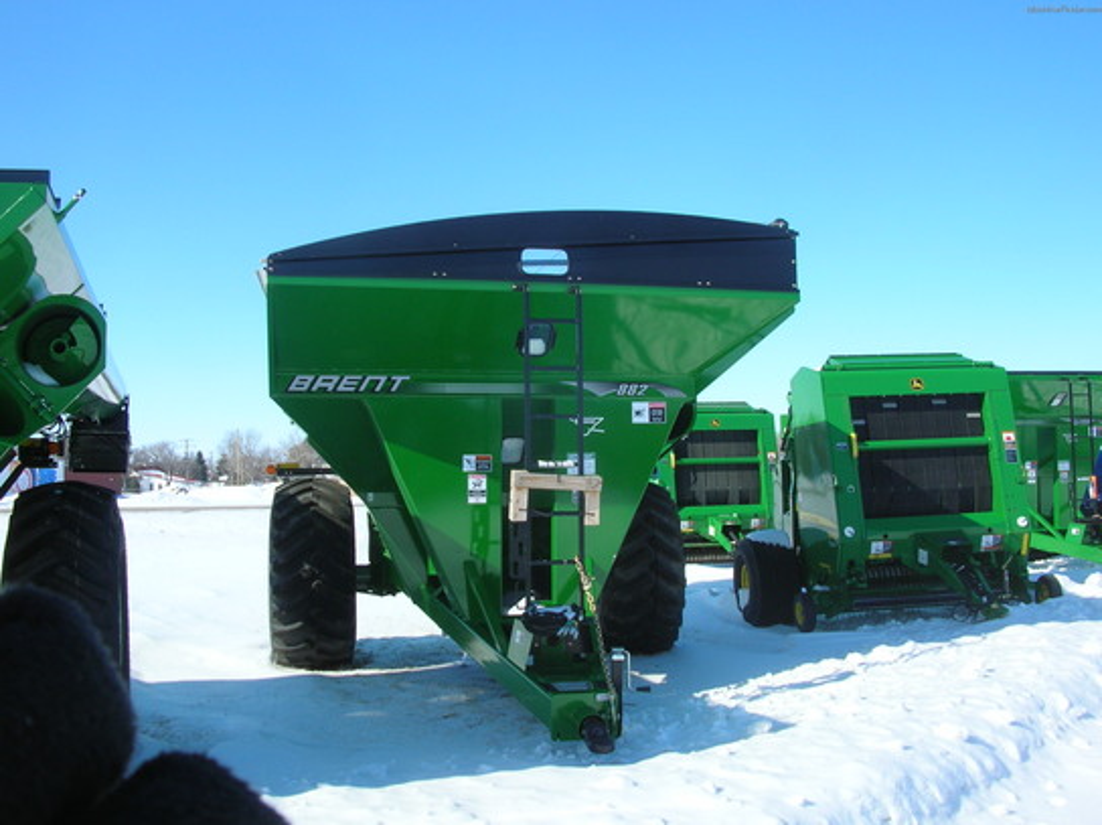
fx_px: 1113
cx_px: 551
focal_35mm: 35
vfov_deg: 40.6
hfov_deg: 52.7
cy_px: 412
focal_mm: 5.8
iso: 50
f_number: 5.6
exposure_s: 1/318
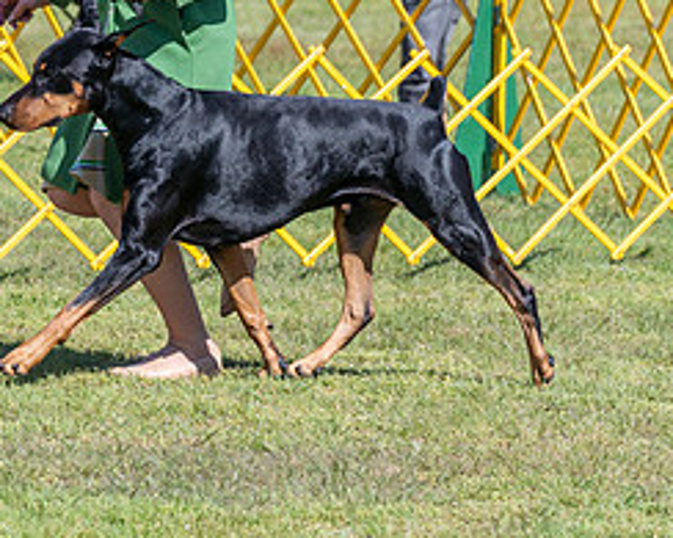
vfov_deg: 3.4
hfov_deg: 4.2
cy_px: -6
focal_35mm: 457
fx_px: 9099
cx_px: 0
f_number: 6.3
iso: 320
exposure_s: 1/1250
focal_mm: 176
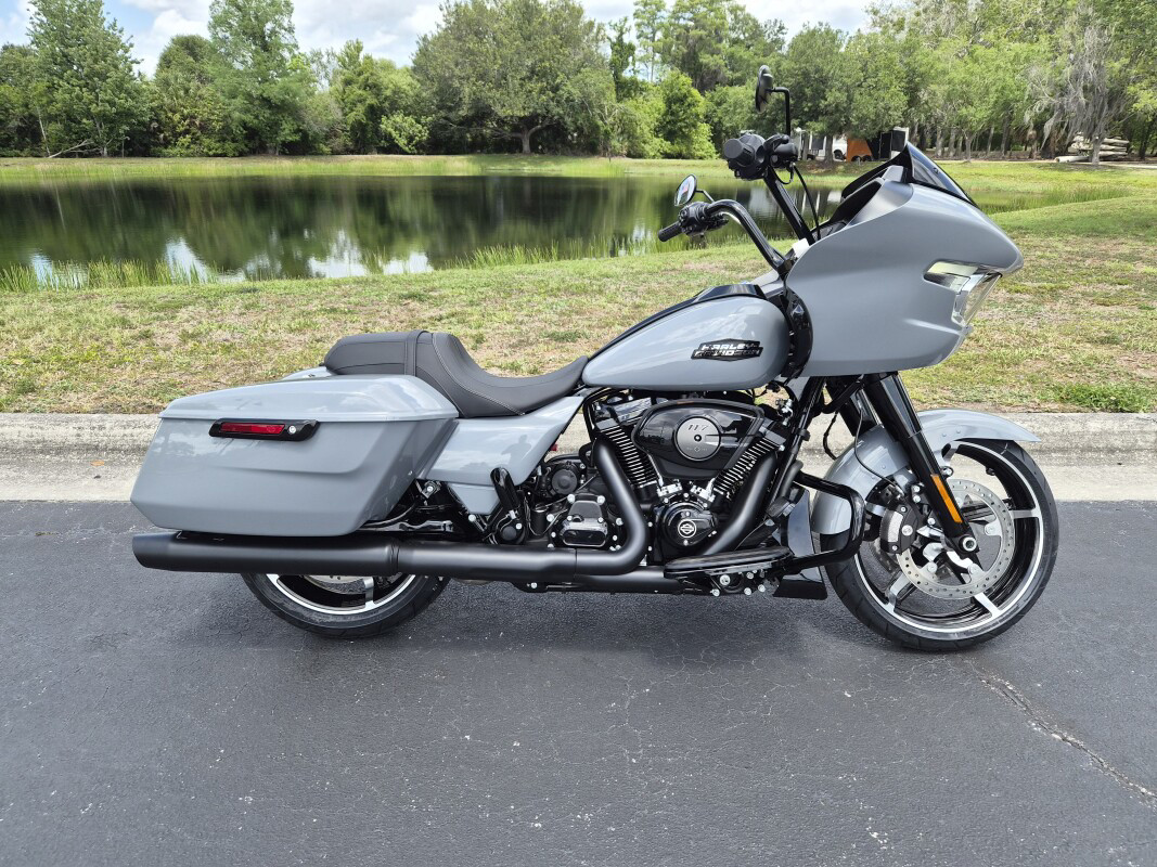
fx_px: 769
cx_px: 578
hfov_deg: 73.9
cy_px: 434
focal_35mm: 23
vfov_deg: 58.9
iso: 80
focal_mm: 5.4
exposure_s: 1/1876
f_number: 1.8
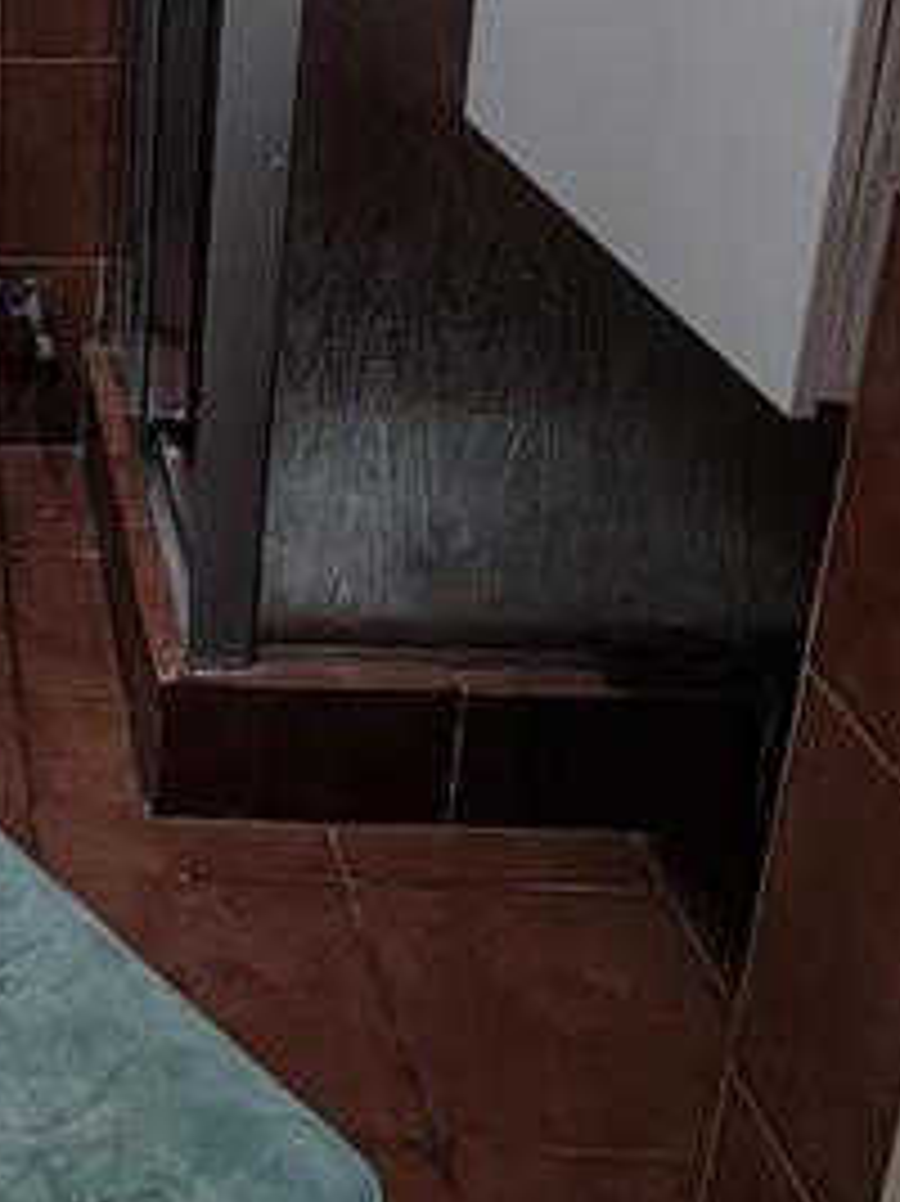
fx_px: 1769
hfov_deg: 25.1
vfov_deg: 35.7
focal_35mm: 51
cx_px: -234
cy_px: 171
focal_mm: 1.42
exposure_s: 1/20
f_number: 2.2
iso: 476
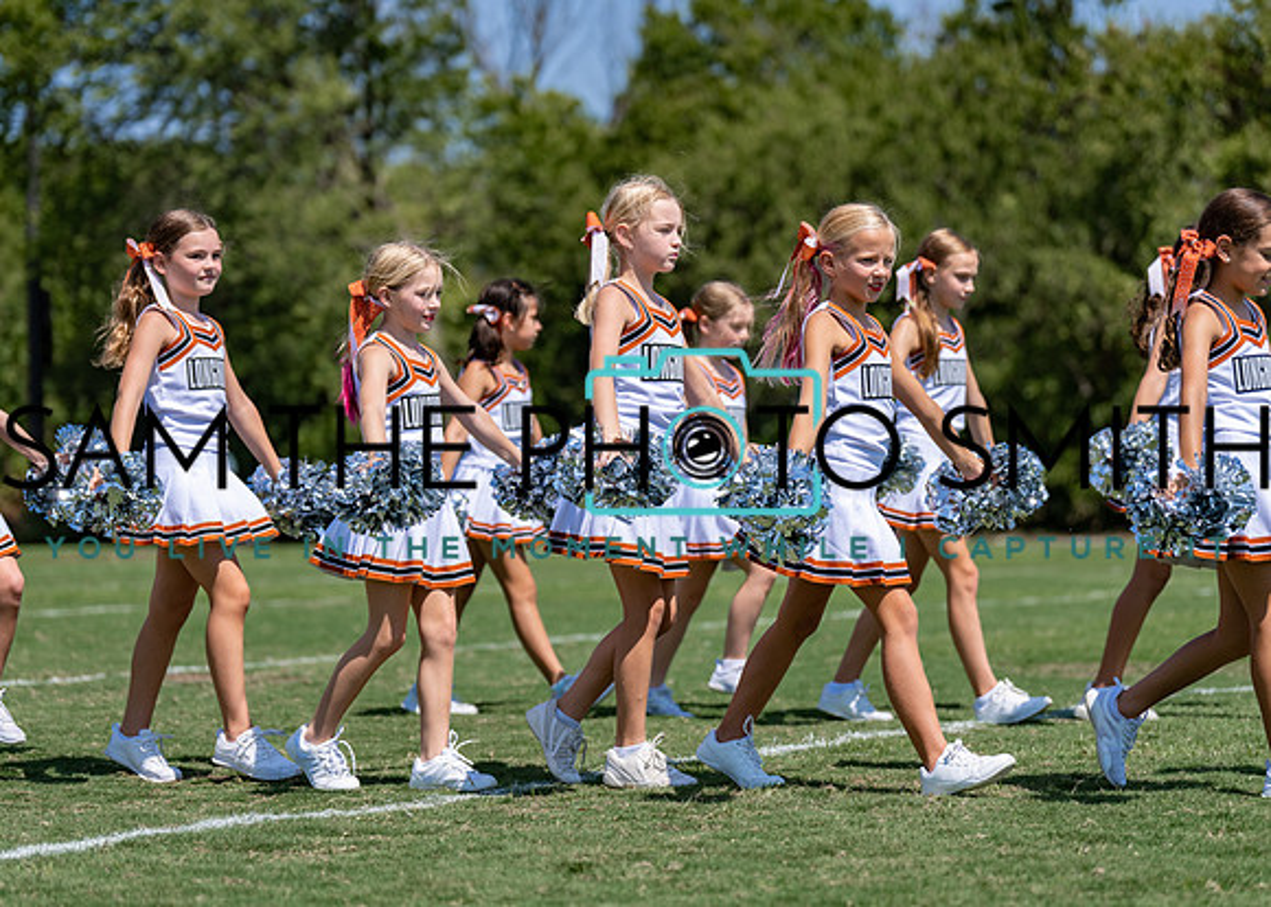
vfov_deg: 12.9
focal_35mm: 111
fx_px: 4017
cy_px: 454
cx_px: 636
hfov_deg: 18.0
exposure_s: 1/2500
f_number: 2.8
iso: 100
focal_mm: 105
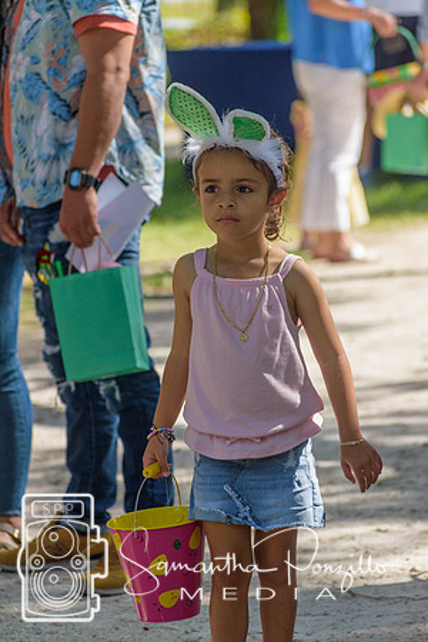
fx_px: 4948
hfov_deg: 5.0
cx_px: 214
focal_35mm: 278
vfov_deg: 7.4
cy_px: 321
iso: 400
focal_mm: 185
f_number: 5.3
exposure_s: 1/1600
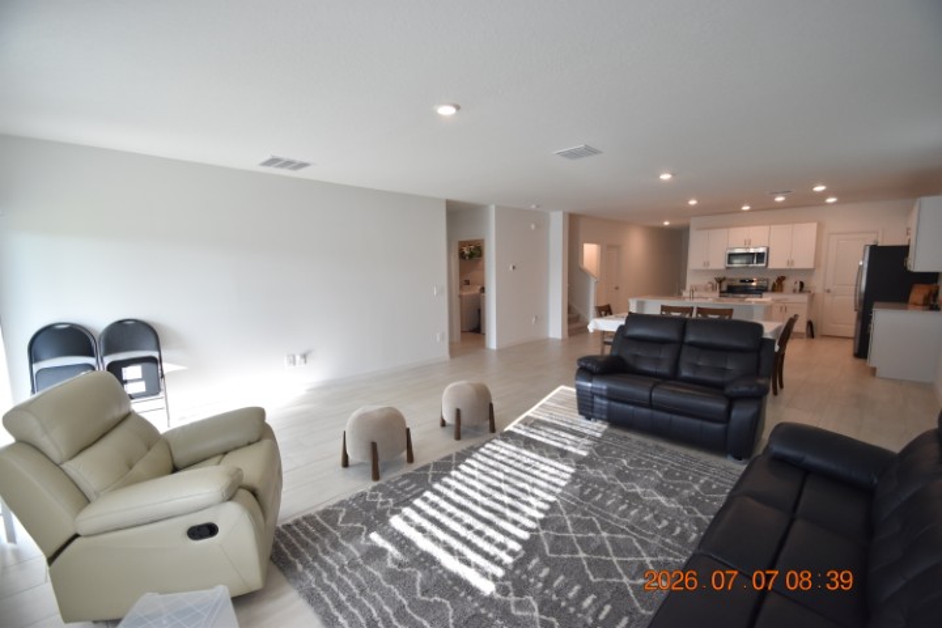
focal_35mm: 15
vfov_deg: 77.3
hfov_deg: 100.4
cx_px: 471
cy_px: 314
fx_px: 392
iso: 800
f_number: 3.5
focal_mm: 10
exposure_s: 1/350
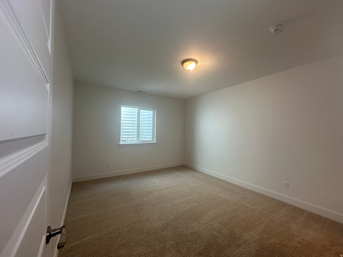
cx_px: 172
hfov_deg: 102.1
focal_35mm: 14
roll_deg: -0.9
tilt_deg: +1.9
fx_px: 139
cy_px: 128
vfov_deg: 85.7
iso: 80
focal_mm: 2.22
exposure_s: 1/120
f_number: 2.2
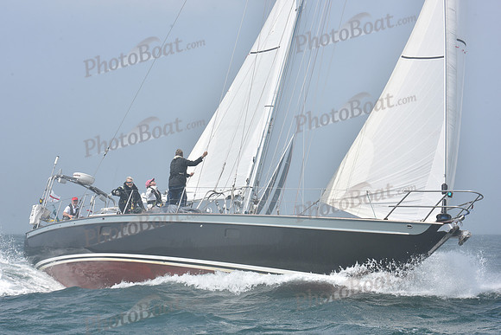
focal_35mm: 90
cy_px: 168
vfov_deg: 15.2
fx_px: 1253
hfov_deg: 22.6
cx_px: 250
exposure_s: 1/800
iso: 320
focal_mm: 90
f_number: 13
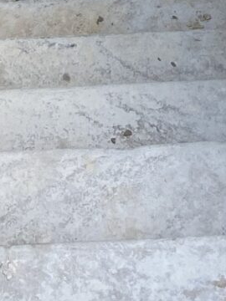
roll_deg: +2.4
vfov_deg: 9.9
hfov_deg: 8.0
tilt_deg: -42.2
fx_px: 1610
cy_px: -300
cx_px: 26
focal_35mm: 185
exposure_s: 1/284
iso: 32
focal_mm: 4.25
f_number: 1.8
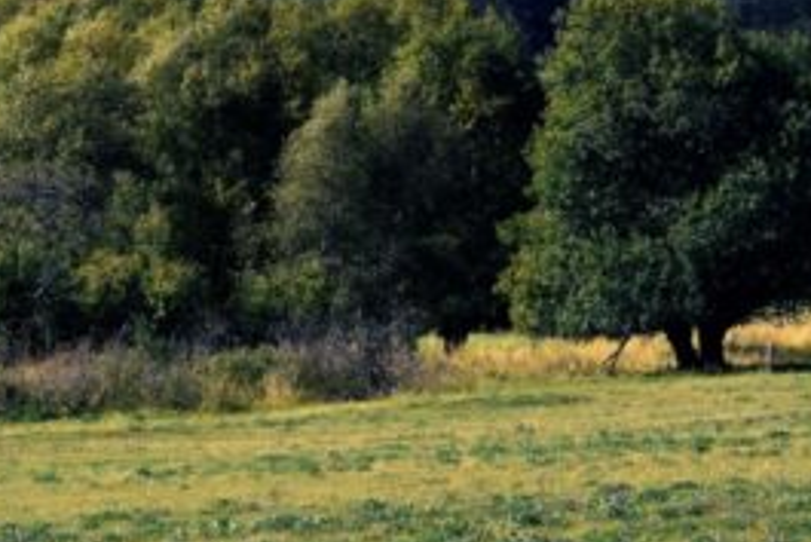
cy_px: -295
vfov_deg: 2.4
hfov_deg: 3.6
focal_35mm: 580
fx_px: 13073
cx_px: 594
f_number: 8
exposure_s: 1/640
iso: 200
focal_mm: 100
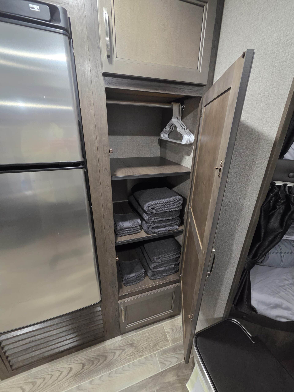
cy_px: 196
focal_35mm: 13
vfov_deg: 106.2
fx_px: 147
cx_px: 147
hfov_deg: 89.9
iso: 1250
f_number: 2.2
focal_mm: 2.2
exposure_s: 1/40
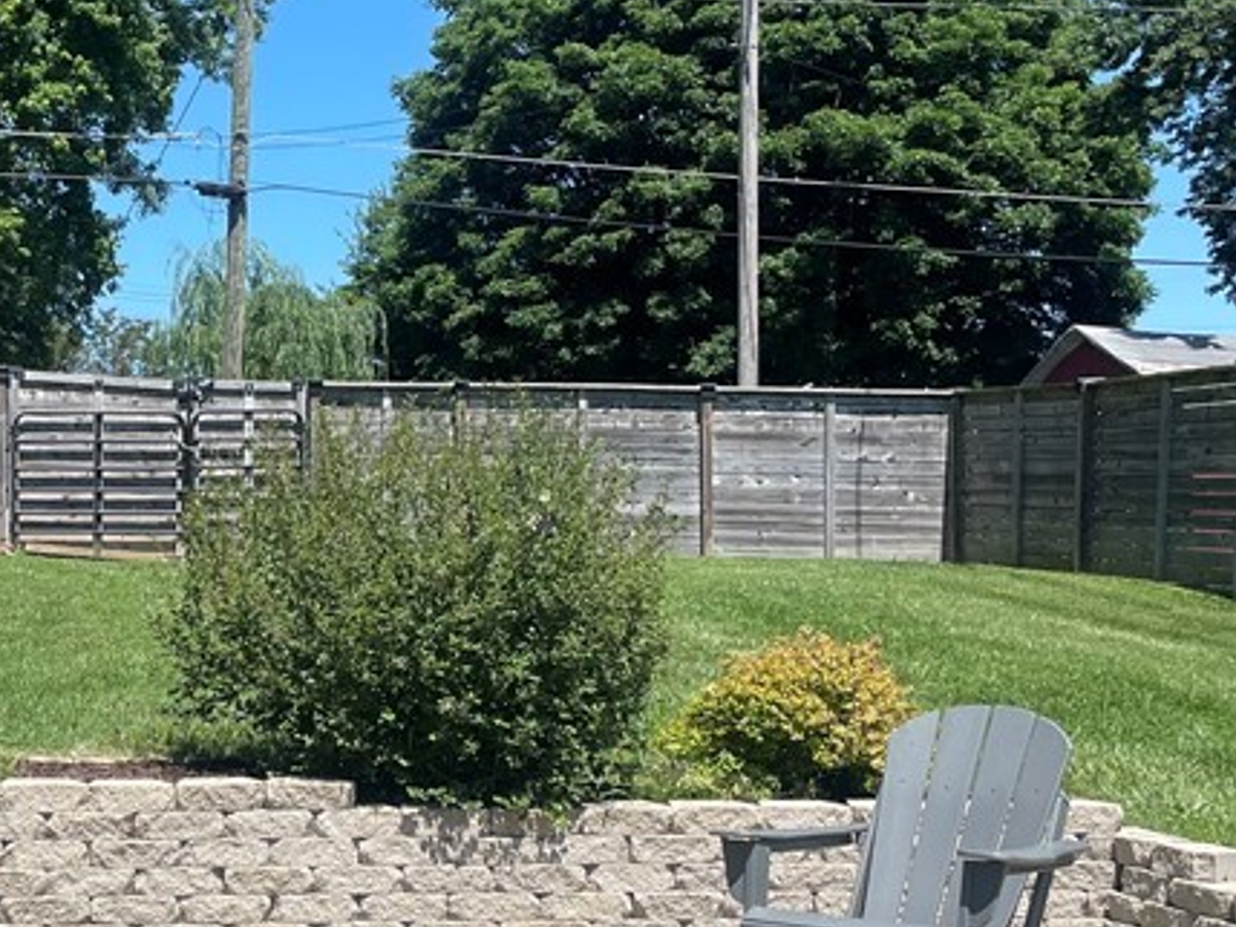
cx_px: -78
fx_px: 2214
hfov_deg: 28.7
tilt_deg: -3.9
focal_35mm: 62
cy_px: 697
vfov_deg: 23.4
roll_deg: -0.2
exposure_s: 1/3040
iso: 32
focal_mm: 4.2
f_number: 1.6
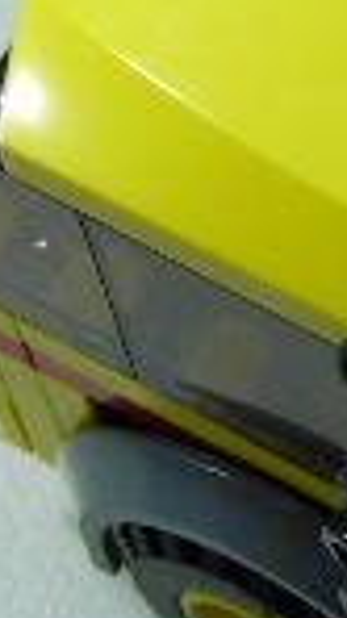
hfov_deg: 5.2
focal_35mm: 222
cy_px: 180
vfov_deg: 9.7
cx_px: 1049
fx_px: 3640
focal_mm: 7.8
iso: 50
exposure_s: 1/5.7
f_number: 3.4
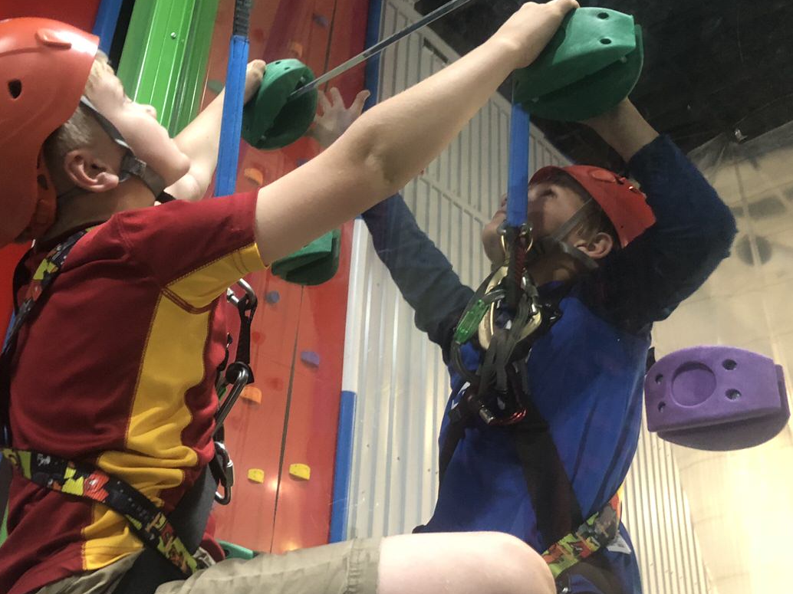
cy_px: 251
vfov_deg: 36.7
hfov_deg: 47.7
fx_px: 893
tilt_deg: +28.2
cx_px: 331
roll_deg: -3.9
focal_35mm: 39
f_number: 1.8
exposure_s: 1/40
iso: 400
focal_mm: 4
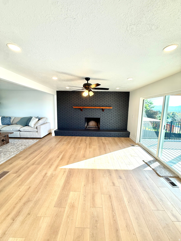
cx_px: 90
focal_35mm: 14
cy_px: 120
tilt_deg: -8.1
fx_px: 98
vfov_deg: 102.1
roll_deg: -0.7
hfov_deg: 85.7
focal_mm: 2.22
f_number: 2.2
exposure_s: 1/120
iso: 125
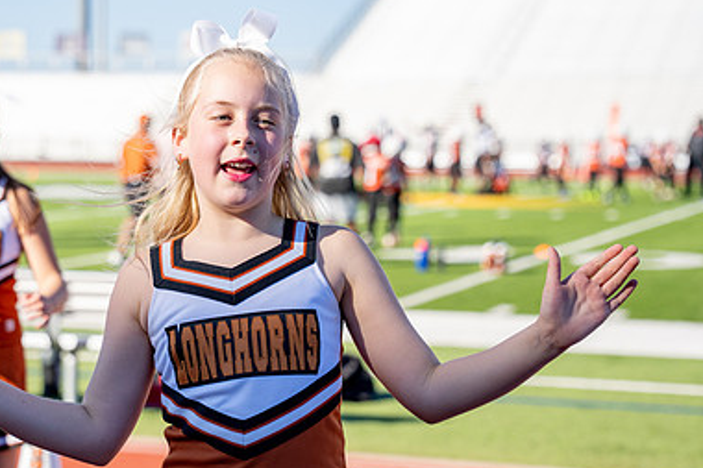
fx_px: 1913
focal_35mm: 98
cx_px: 197
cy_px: 281
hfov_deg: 20.7
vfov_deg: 13.9
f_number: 2.8
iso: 250
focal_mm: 55.8
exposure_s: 1/3200
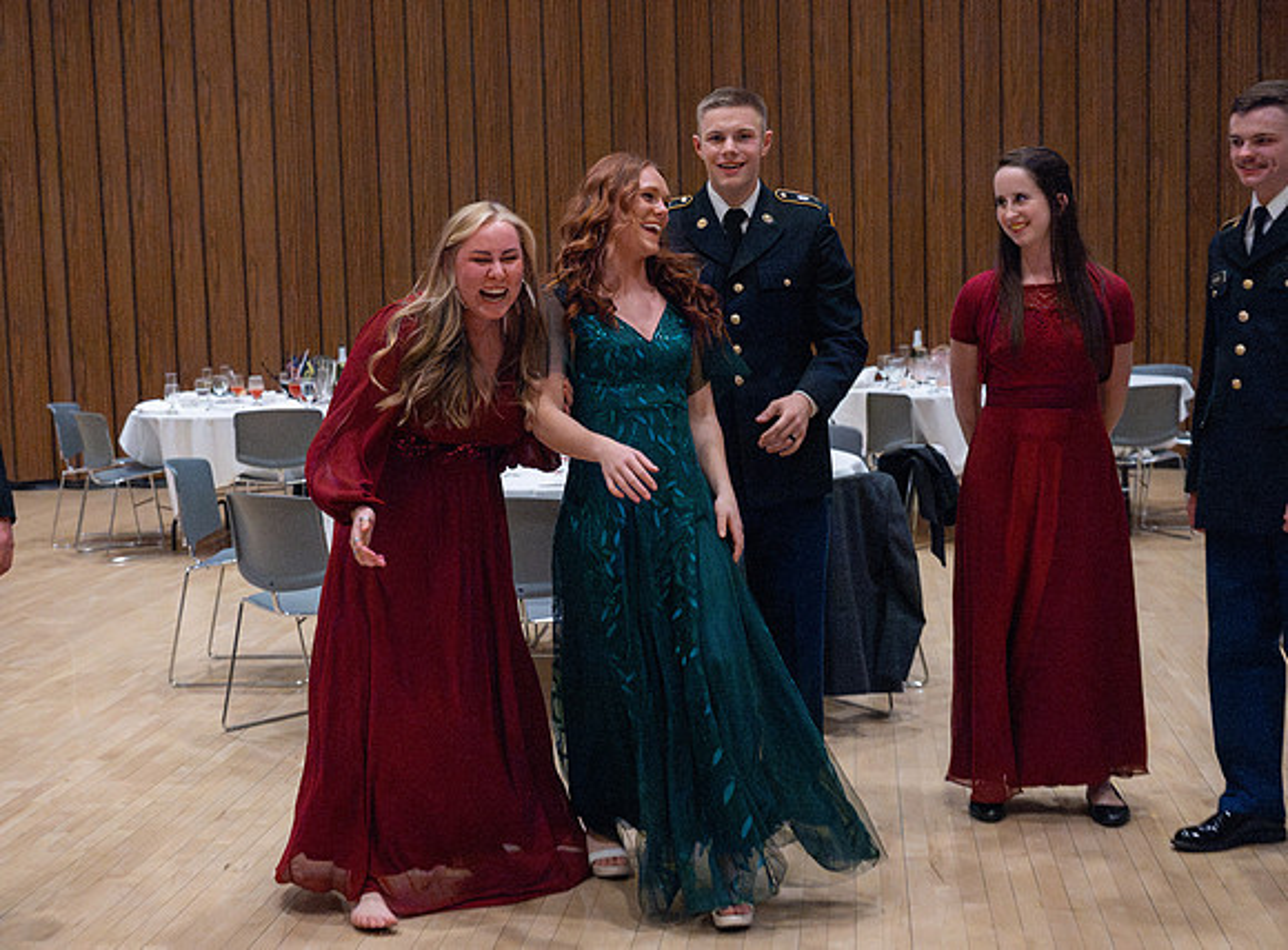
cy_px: 498
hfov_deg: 41.2
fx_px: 1706
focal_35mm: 46
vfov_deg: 31.1
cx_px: 535
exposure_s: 1/400
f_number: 3.5
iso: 20000
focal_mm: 39
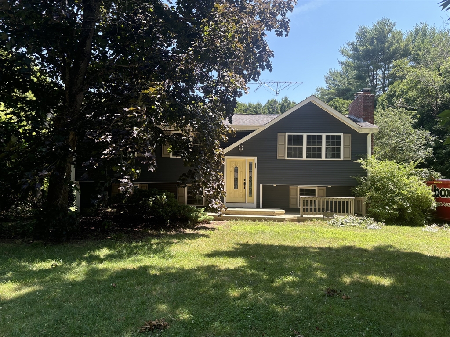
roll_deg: -1.8
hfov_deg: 67.3
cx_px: 225
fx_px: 338
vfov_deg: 53.1
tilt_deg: +2.2
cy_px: 168
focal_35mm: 26
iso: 50
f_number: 1.6
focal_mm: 5.96
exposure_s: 1/473
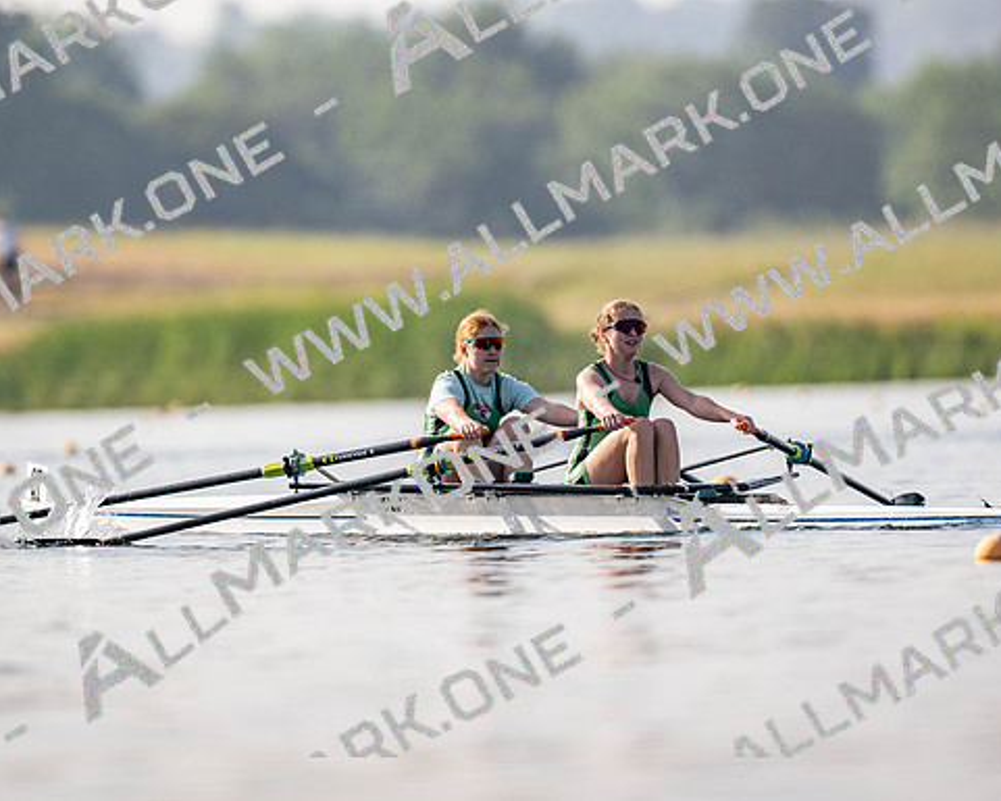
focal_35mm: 679
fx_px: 20120
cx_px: 502
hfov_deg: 2.8
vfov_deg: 2.3
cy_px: 400
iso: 180
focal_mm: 600
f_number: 5
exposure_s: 1/2500
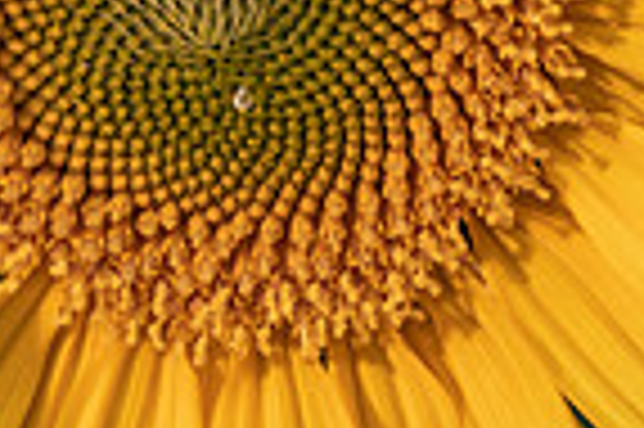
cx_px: 338
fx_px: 11418
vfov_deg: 2.1
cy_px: 79
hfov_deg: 3.2
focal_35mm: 639
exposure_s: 1/5
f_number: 16
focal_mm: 105
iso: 100
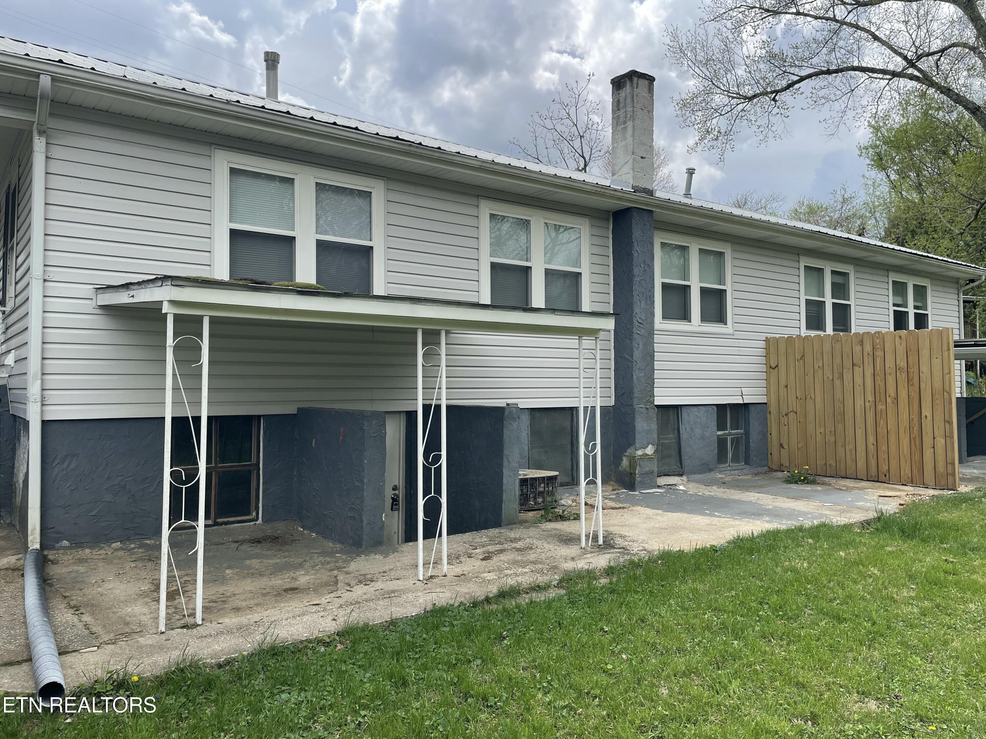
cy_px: 370
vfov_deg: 53.1
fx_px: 741
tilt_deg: +1.9
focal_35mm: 26
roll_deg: -0.1
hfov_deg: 67.3
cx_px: 493
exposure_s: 1/1984
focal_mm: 4.2
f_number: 1.6
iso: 32
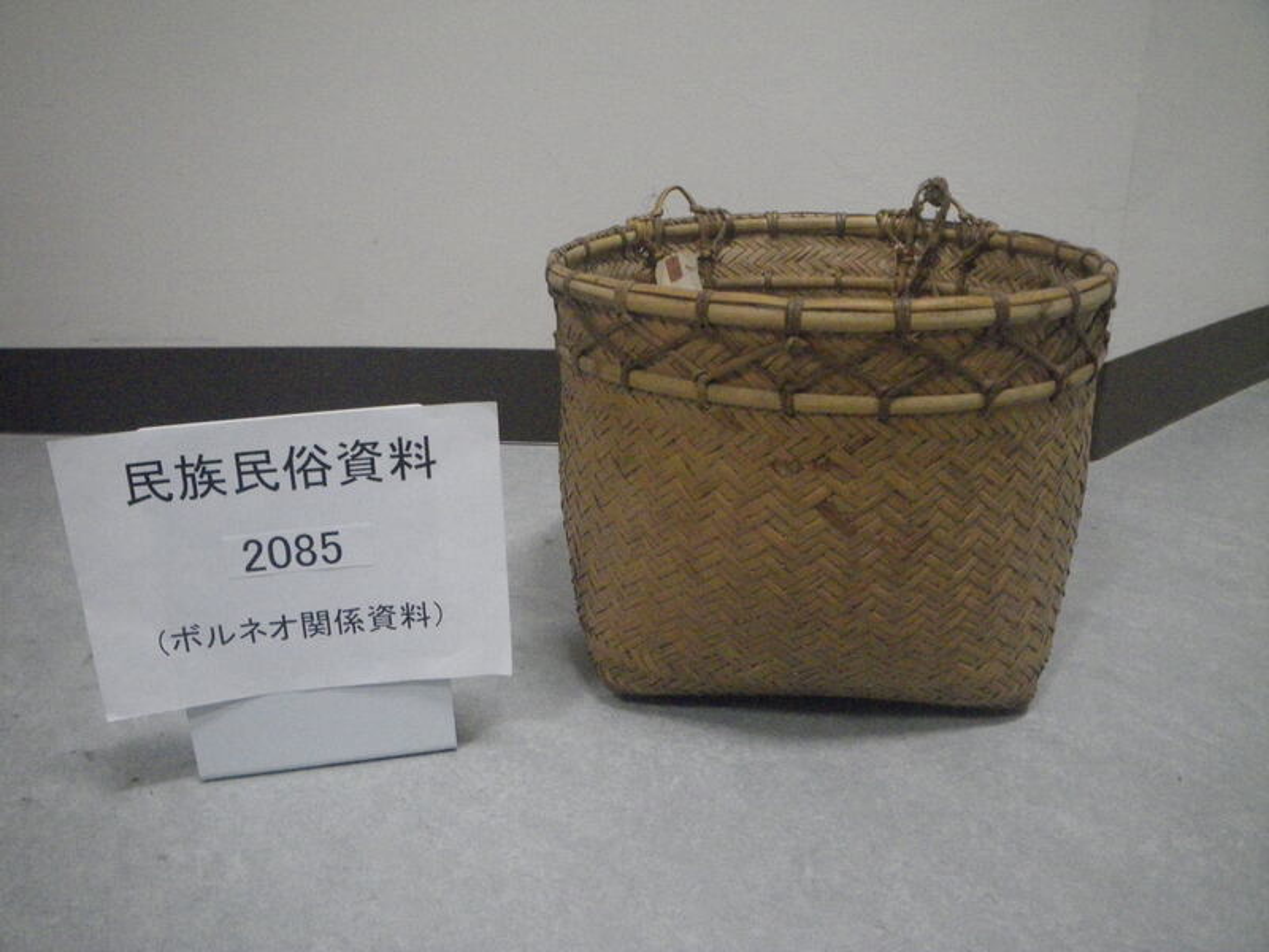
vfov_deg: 49.7
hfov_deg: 63.4
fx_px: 1026
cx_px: 634
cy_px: 476
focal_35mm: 28
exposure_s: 1/40
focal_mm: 5
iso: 800
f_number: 3.5
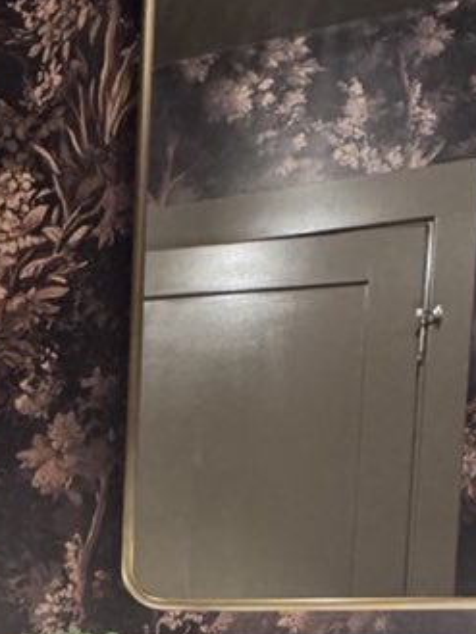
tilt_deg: -5.1
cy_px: 736
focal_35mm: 51
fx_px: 934
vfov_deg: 32.0
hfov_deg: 24.8
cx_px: -145
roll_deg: -0.2
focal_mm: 2.22
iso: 320
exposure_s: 1/60
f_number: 2.2
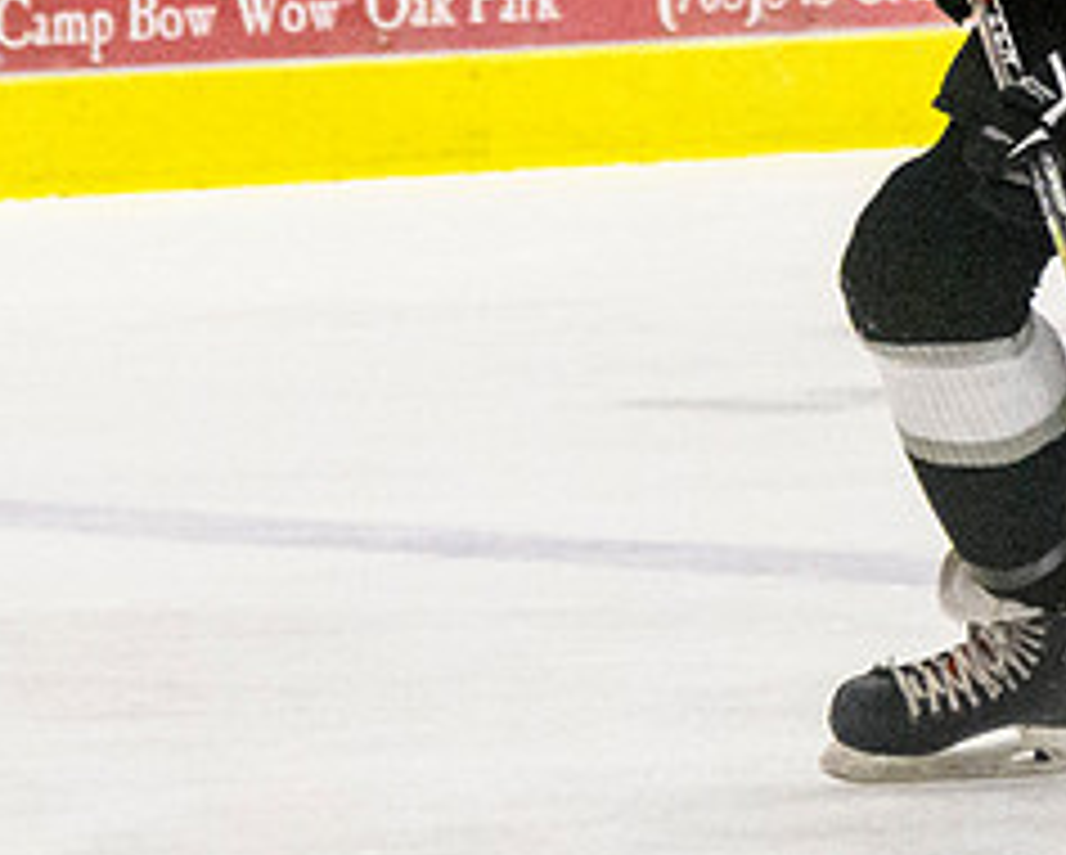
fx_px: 22292
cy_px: 7
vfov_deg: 2.2
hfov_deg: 2.7
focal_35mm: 706
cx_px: 1089
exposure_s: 1/1250
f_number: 4
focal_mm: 105
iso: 4500
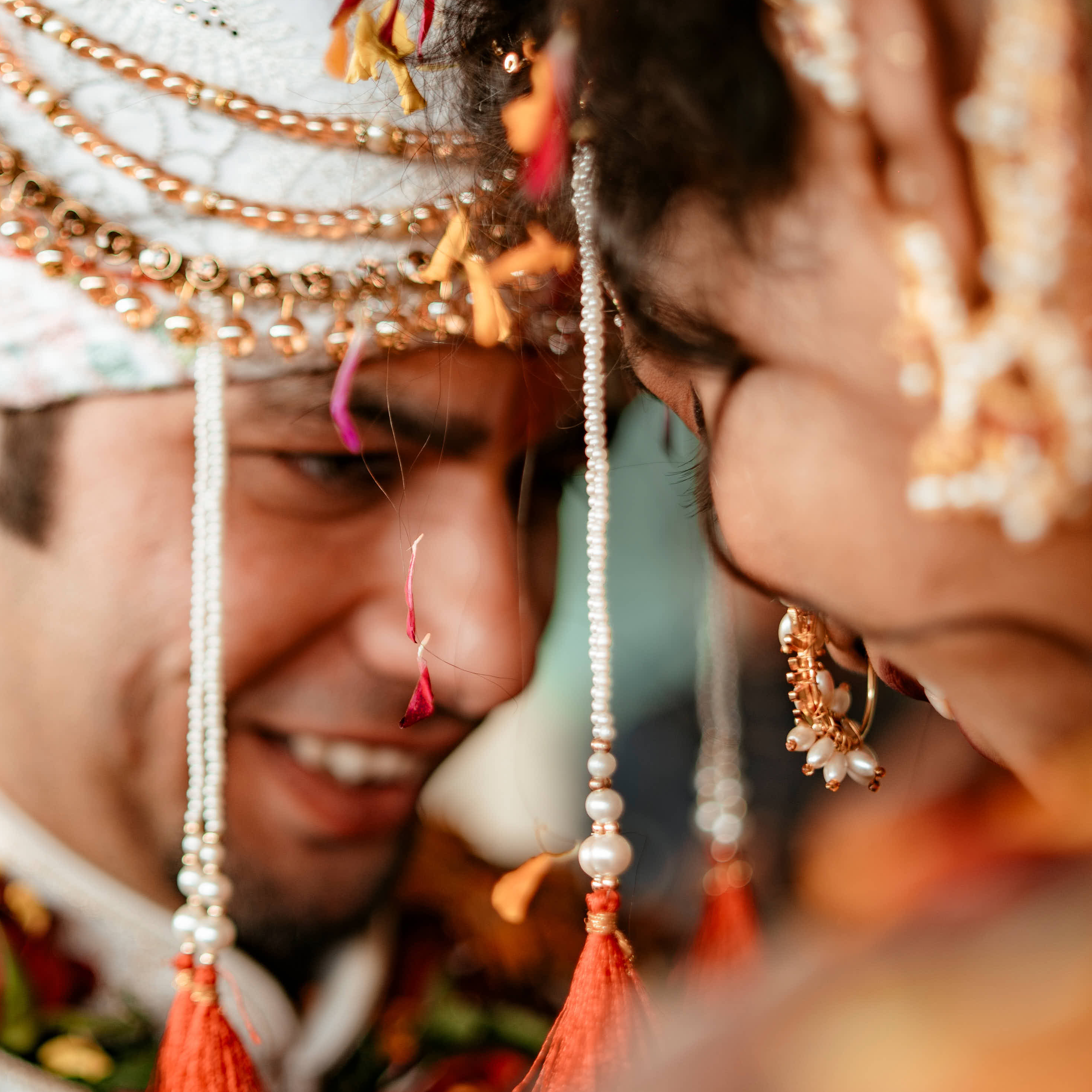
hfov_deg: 28.1
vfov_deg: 28.1
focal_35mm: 61
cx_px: 438
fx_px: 2177
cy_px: 499
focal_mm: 35
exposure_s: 1/320
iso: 100
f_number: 1.4
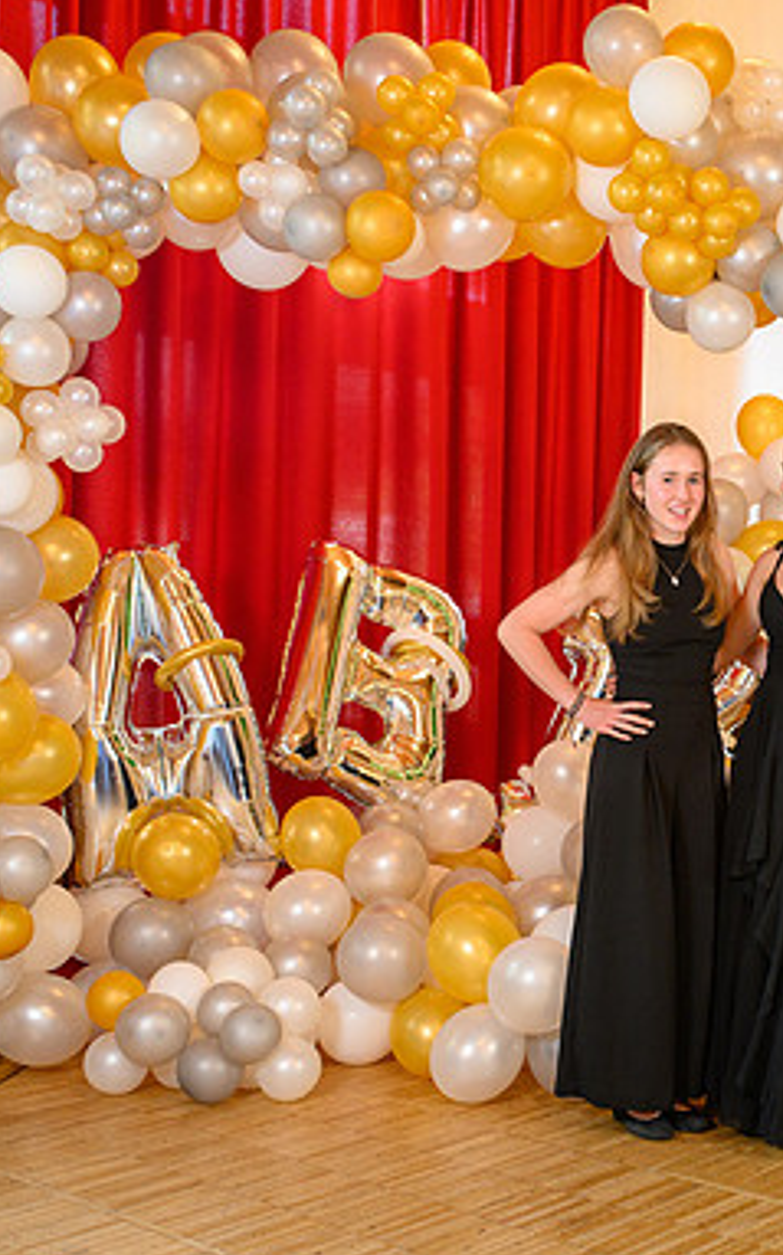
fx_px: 1846
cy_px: 629
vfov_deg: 37.5
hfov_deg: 23.2
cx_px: 724
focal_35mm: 54
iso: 1250
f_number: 3.5
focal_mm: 35
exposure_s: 1/100
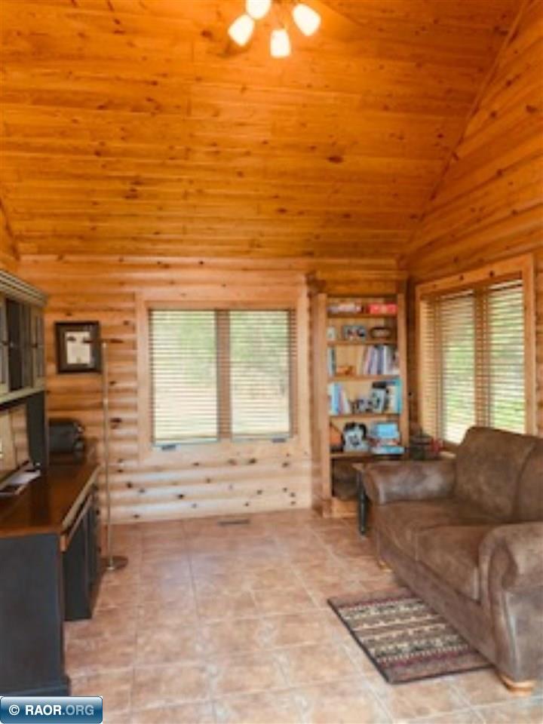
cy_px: 362
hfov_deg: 53.1
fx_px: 544
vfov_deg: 67.3
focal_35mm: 26
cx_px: 272
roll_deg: +1.1
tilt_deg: +2.0
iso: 160
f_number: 1.8
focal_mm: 4.25
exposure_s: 1/60
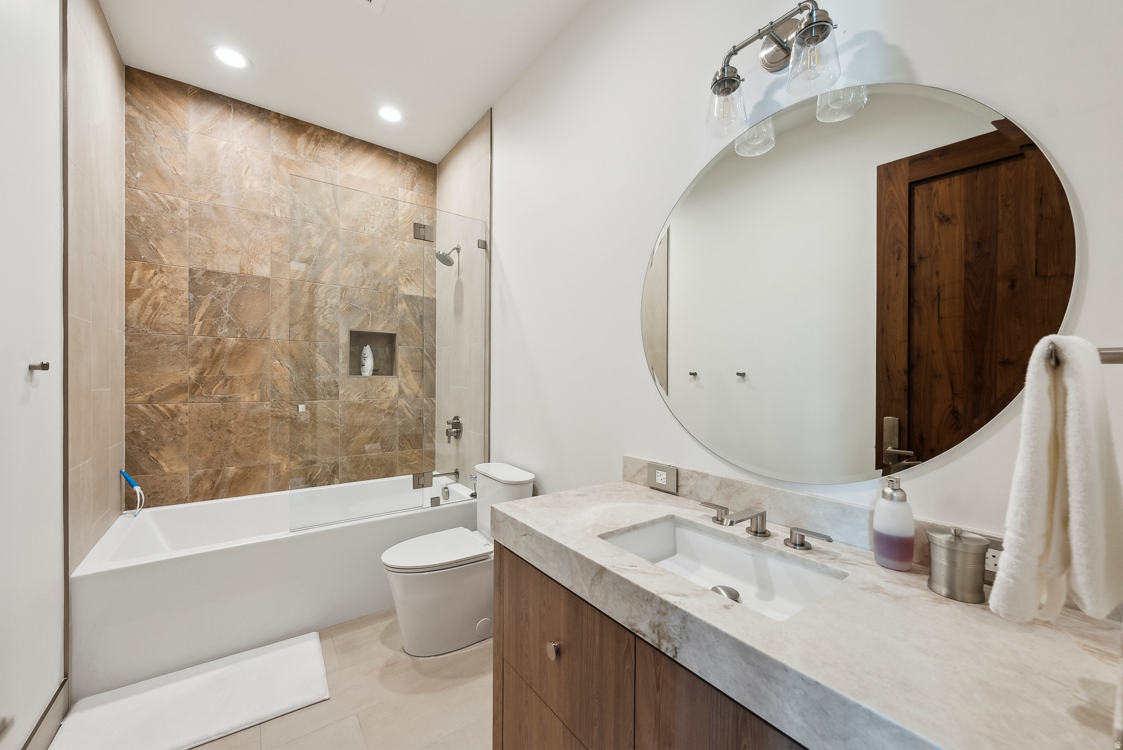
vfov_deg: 85.5
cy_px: 375
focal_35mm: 13
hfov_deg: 108.3
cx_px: 562
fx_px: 406
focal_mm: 13
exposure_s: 1/30
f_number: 7.1
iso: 1600
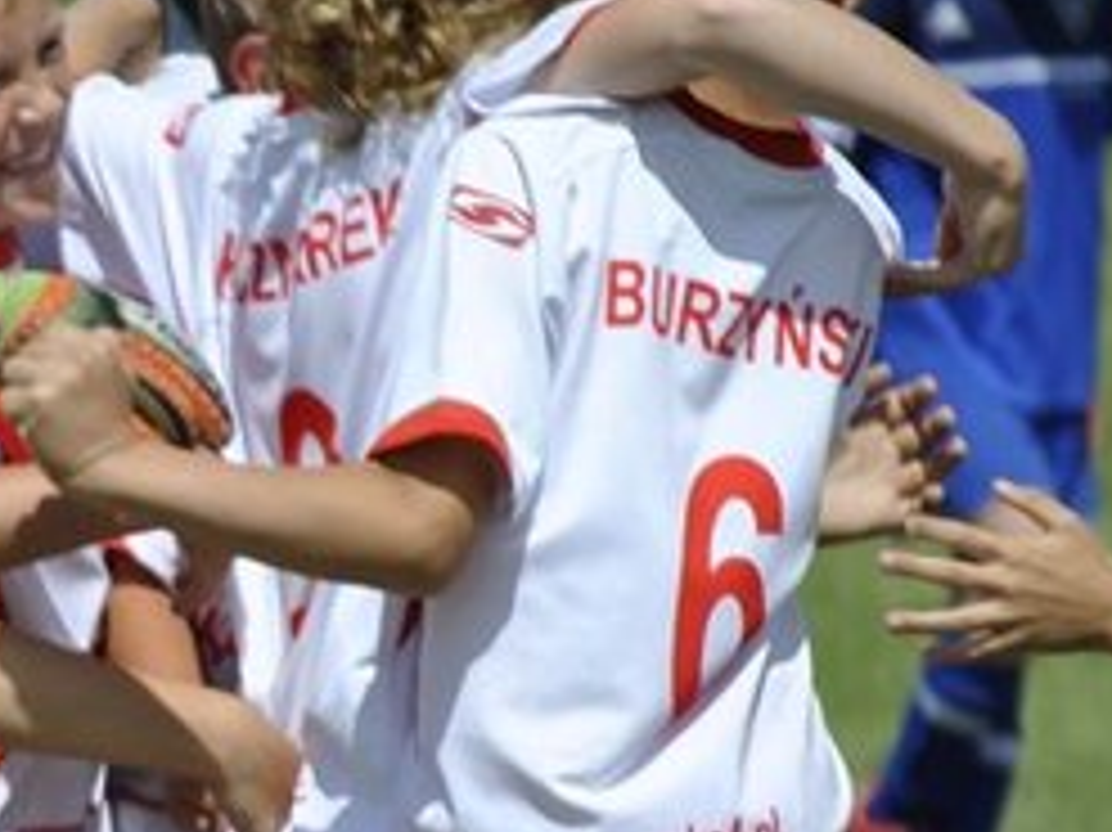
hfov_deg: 3.2
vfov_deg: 2.4
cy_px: 666
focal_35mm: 628
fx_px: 20173
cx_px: -117
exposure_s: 1/1000
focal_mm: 165
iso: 140
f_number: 5.3
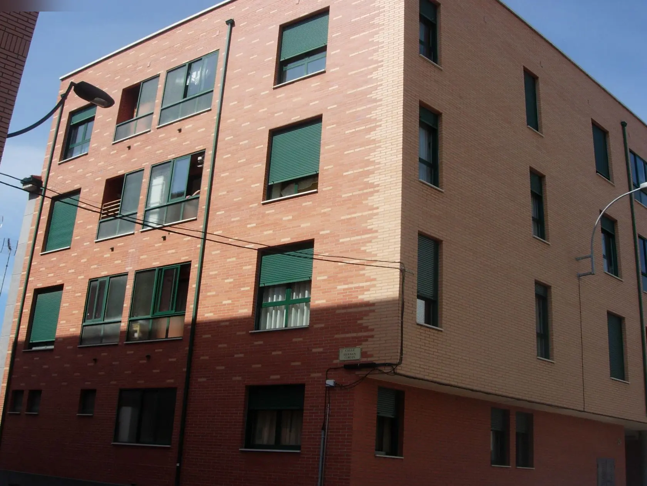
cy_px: 243
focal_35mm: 38
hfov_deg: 49.0
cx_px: 324
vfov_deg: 37.7
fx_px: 710
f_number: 4.8
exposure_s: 1/664
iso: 64
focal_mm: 7.8
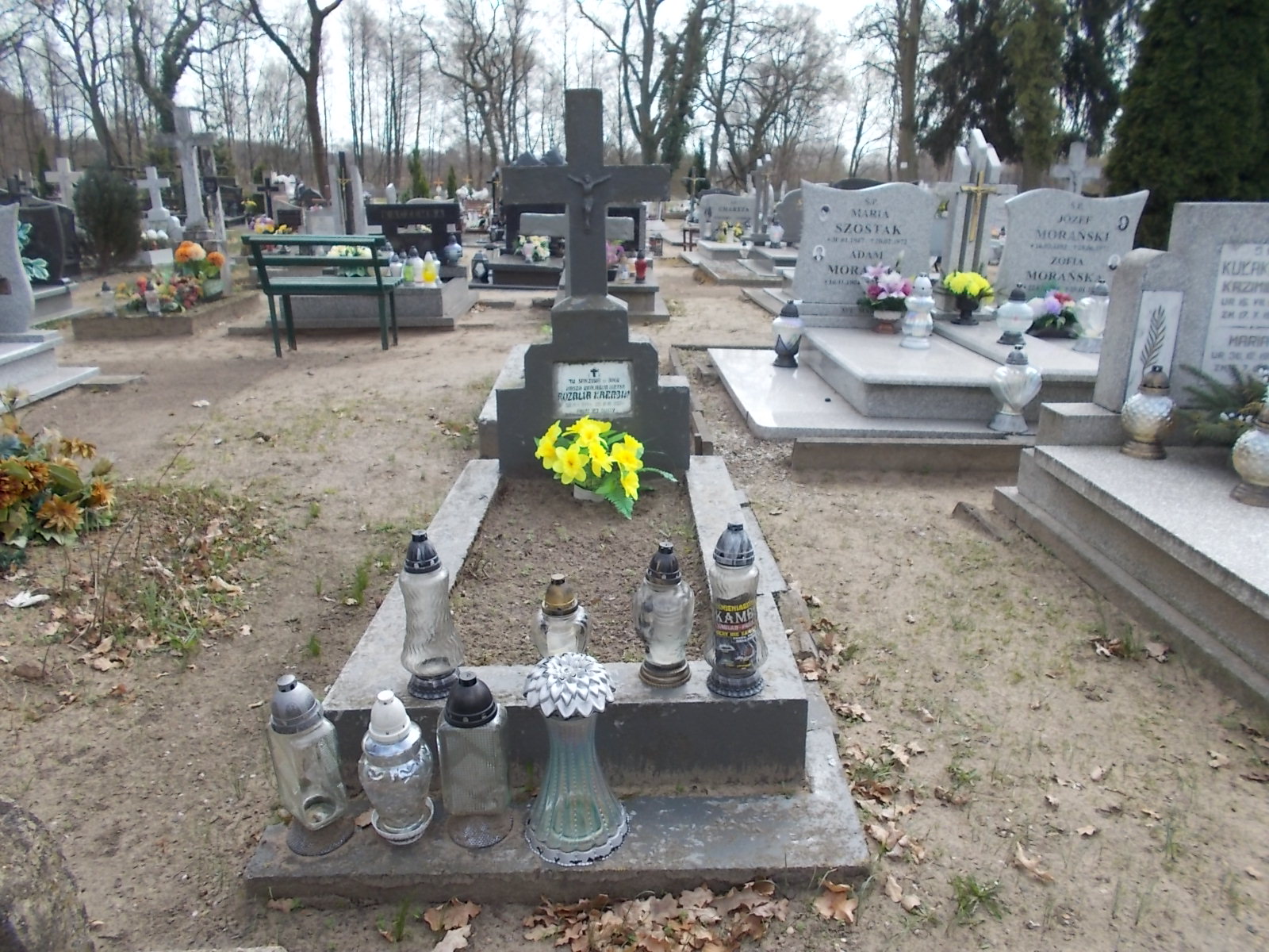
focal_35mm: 26
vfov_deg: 53.1
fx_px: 953
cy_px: 476
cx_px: 634
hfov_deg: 67.3
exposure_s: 1/320
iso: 80
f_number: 3.2
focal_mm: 4.6
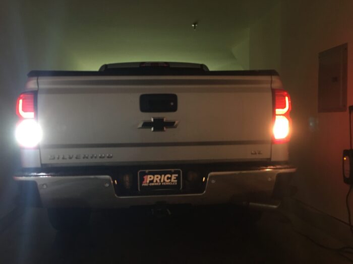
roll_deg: +1.1
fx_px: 296
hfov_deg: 61.7
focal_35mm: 29
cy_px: 132
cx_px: 176
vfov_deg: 48.2
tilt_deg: -0.5
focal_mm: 4.15
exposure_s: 1/4
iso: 80
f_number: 2.2
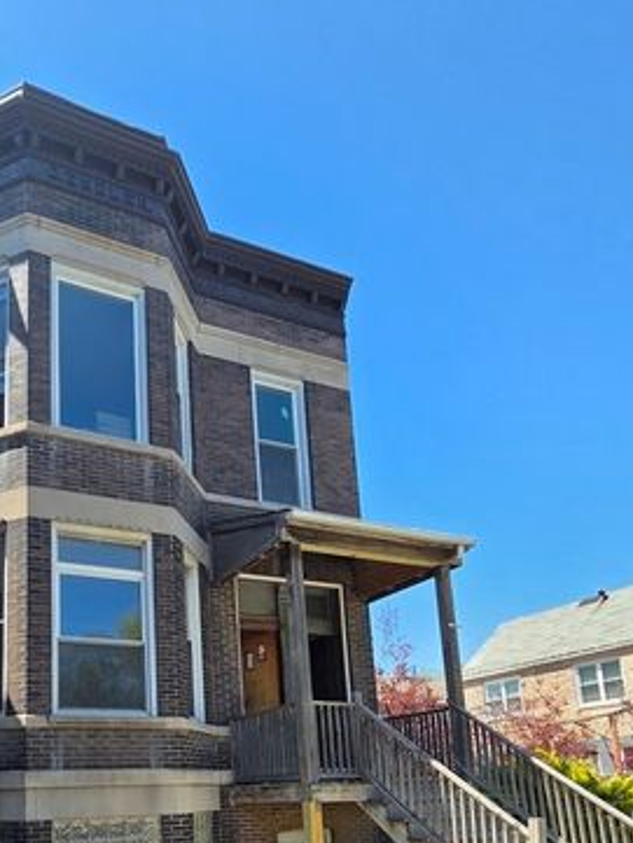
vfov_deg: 64.1
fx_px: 585
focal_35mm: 24
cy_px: 695
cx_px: 173
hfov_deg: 54.7
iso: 50
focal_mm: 2.2
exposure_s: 1/1027
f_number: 2.2
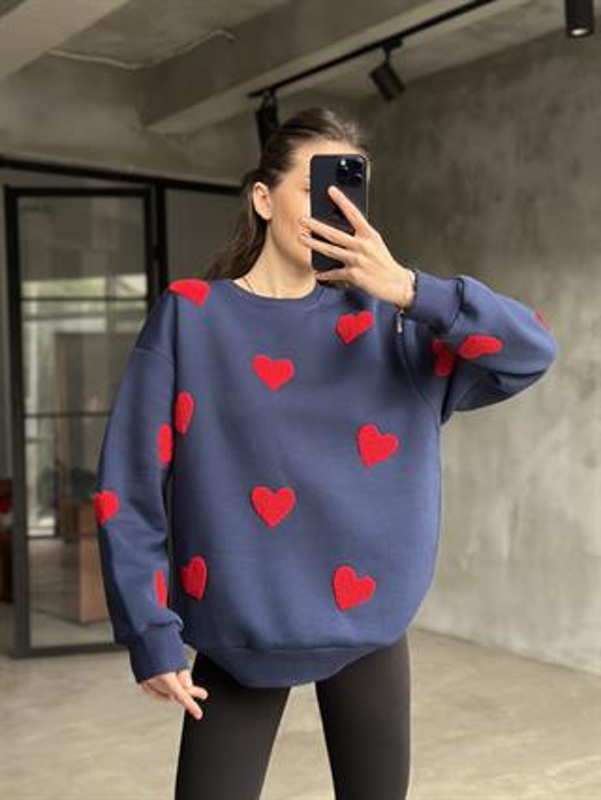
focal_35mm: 48
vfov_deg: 39.6
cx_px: 300
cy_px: 400
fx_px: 1110
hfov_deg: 30.3
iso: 320
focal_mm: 6.86
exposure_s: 1/60
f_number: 1.78
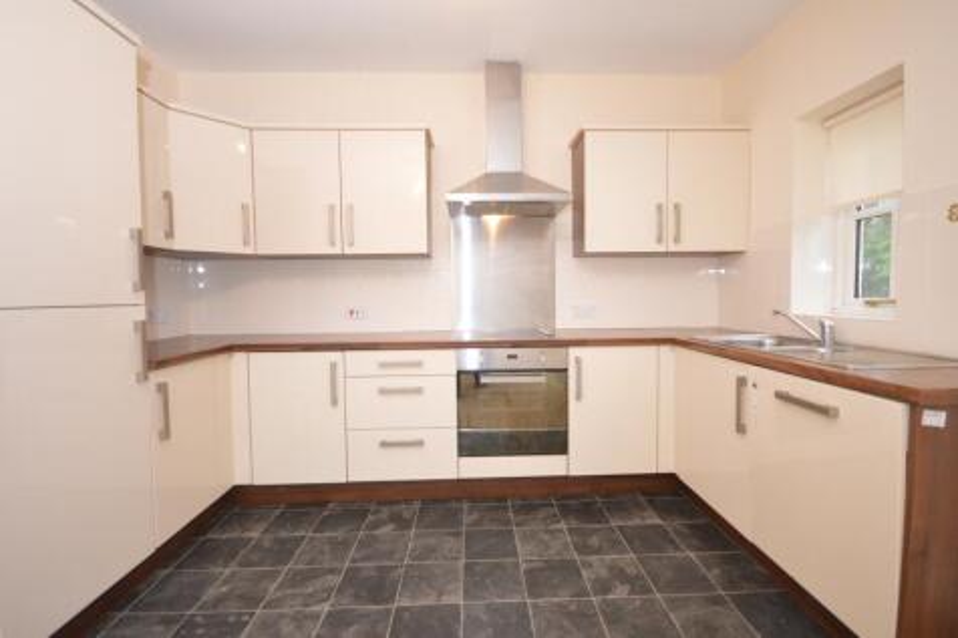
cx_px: 479
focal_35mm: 15
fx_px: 399
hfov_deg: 100.4
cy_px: 319
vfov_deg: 77.3
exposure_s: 1/60
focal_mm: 10
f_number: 4
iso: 1600
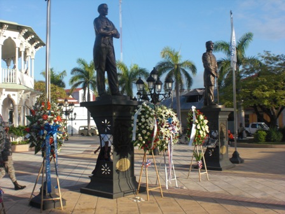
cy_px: 107
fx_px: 313
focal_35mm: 38
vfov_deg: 37.7
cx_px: 142
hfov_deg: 49.0
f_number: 5.6
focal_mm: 6.3
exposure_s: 1/200
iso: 64
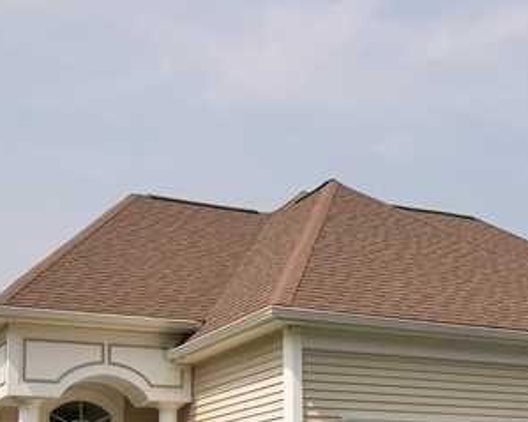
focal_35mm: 71
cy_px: 381
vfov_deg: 21.1
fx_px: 1109
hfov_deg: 26.3
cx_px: 413
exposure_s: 1/1250
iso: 50
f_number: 3.2
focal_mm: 7.2
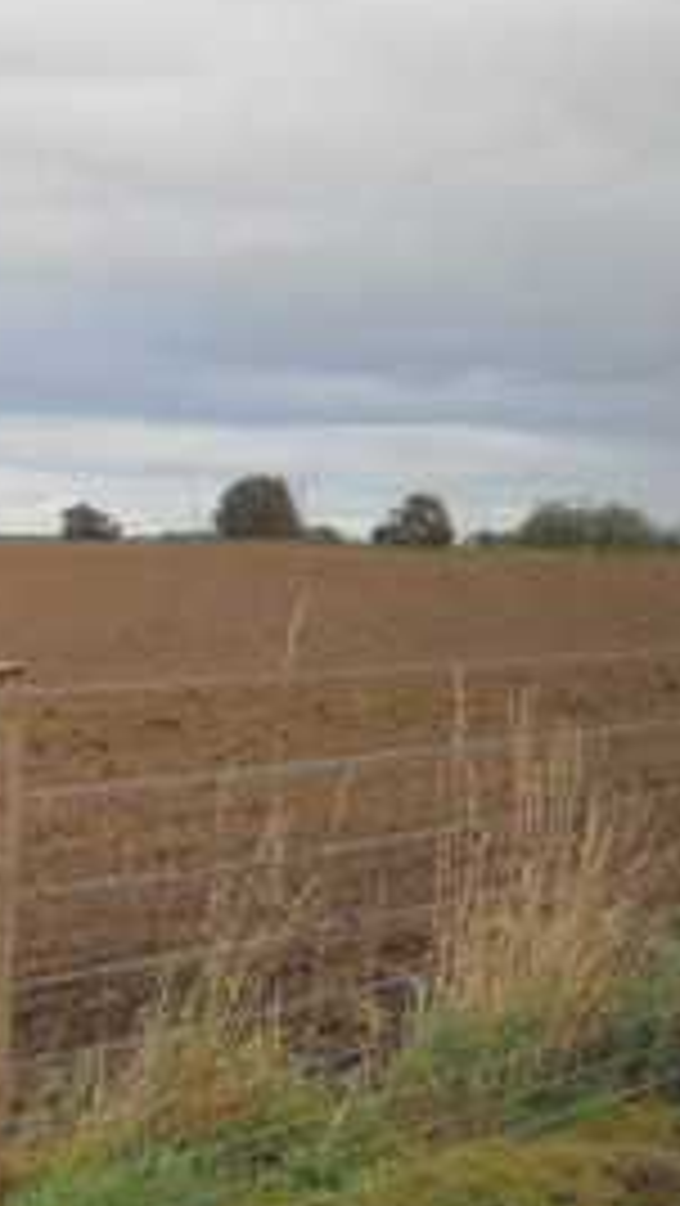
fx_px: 2401
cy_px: 585
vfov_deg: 28.2
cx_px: -284
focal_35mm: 75
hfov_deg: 15.1
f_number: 3.1
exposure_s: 1/176
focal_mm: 6.72
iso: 64
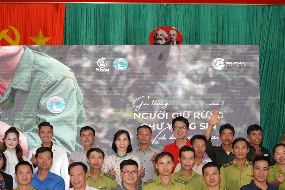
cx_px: 113
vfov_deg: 21.2
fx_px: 499
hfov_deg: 31.8
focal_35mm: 63
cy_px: 166
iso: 640
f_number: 4.5
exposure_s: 1/250
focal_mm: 30
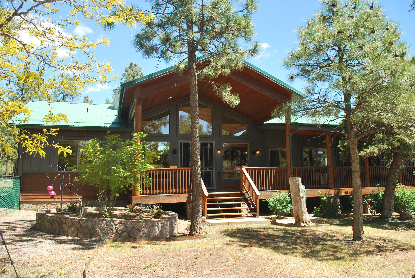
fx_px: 312
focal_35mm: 27
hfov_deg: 67.3
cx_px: 208
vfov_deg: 48.1
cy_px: 139
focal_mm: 18
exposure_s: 1/125
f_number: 5.6
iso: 200
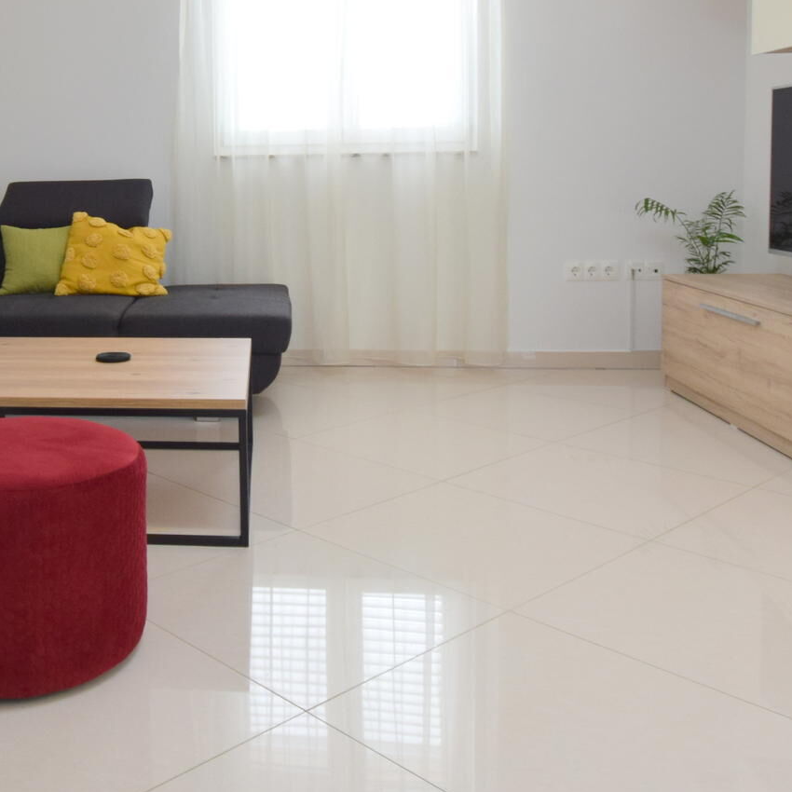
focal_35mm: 36
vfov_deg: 44.4
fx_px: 932
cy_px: 192
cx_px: 148
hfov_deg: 43.7
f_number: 5
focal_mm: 10
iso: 400
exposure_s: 1/100
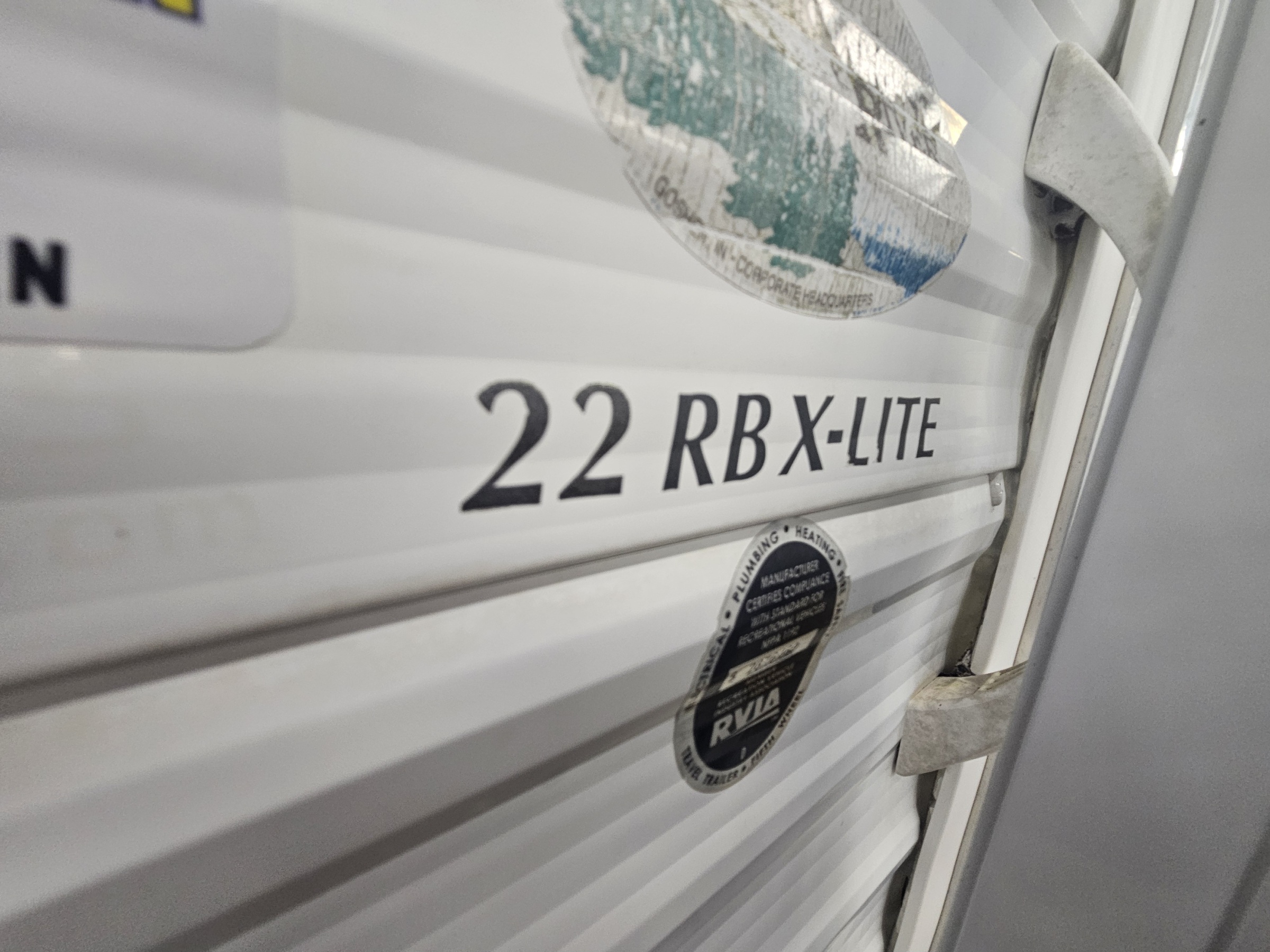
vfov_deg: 89.9
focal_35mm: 13
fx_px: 477
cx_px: 635
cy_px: 476
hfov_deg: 106.2
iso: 160
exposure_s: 1/60.2
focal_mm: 2.2
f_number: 2.2
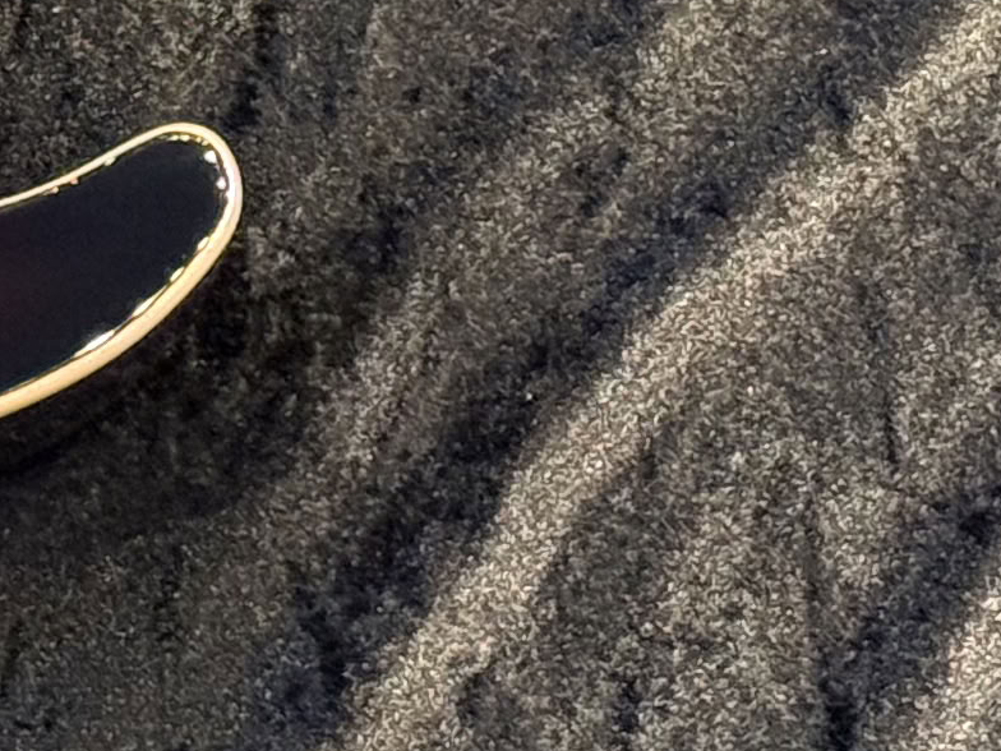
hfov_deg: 8.0
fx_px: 7143
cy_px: -284
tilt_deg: -67.1
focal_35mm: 247
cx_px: -42
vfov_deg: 6.0
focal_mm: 6.76
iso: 400
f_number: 1.78
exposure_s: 1/30
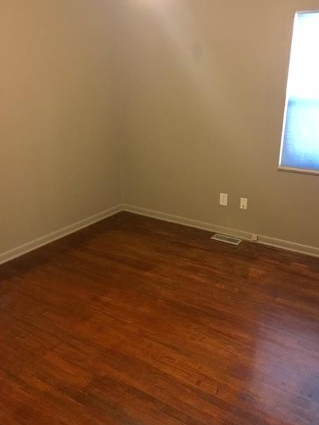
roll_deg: -1.2
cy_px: 204
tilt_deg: -17.4
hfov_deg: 45.4
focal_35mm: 31
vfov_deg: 58.3
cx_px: 168
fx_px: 381
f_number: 2.2
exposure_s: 1/4
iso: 160
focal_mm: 4.15
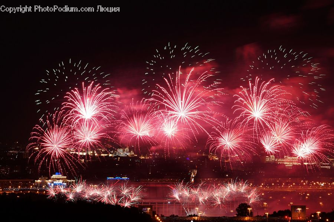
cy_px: 111
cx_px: 167
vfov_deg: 13.0
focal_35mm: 105
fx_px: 974
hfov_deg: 19.5
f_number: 11
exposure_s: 5
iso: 100
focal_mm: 70
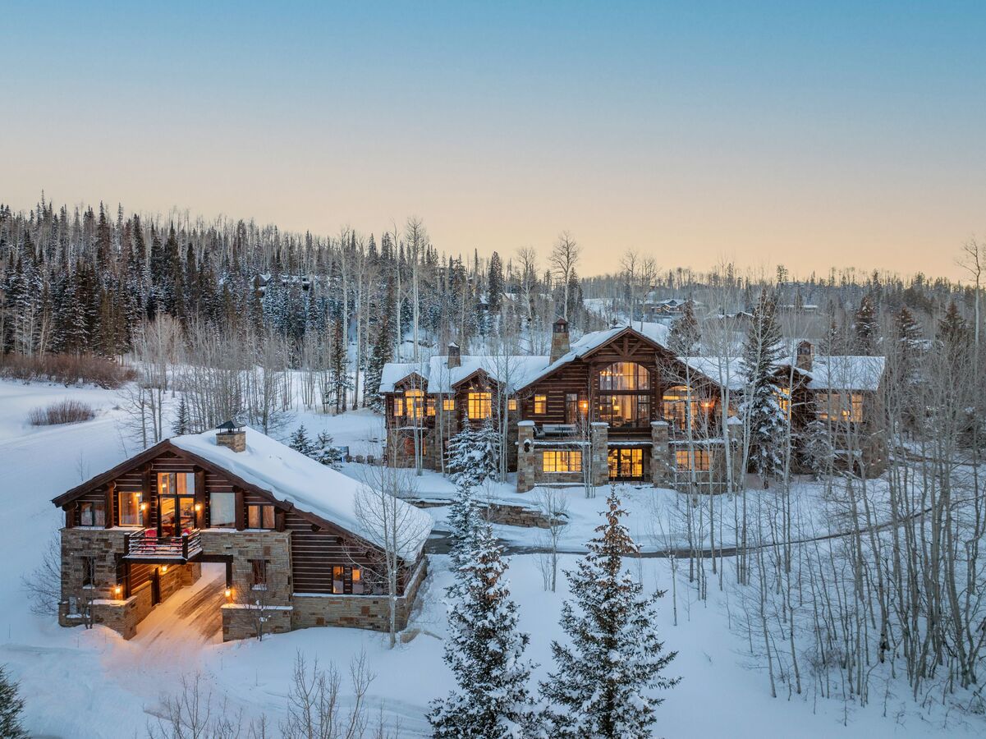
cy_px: 370
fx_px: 683
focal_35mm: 24
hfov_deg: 71.6
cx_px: 493
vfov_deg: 56.8
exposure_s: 1/15
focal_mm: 12.29
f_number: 2.8
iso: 100
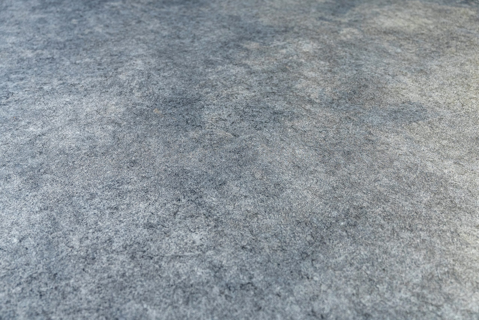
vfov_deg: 40.0
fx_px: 439
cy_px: 160
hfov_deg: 57.2
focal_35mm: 33
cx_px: 240
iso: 500
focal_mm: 33
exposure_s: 1/400
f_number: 4
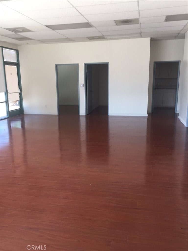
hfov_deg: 48.2
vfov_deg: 61.7
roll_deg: +1.1
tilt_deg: -11.1
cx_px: 94
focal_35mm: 29
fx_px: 210
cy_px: 126
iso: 40
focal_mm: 4.15
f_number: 2.2
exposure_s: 1/60
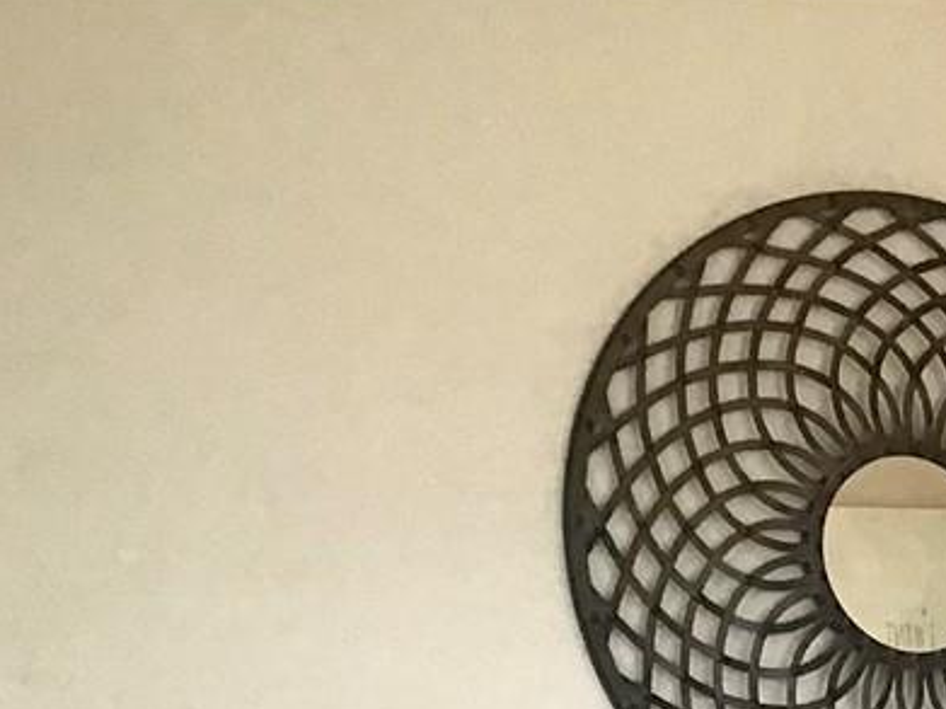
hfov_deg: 14.0
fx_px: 3470
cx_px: 1619
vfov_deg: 10.6
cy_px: 1440
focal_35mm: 127
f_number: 2.4
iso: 80
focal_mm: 3.3
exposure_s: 1/30
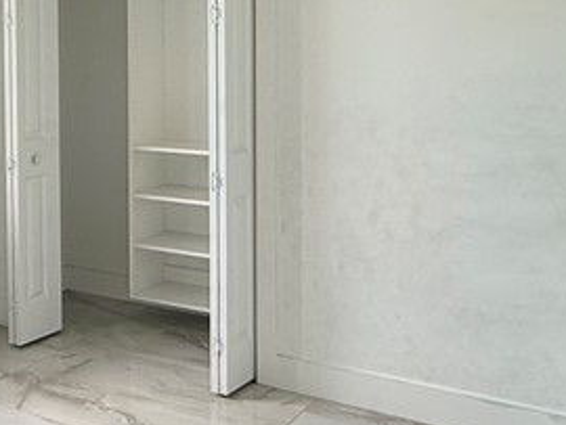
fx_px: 867
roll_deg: +0.5
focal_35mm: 53
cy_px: 82
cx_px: 109
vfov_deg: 27.0
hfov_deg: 34.9
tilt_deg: -2.5
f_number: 2.2
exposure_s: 1/120
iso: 125
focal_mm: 2.22
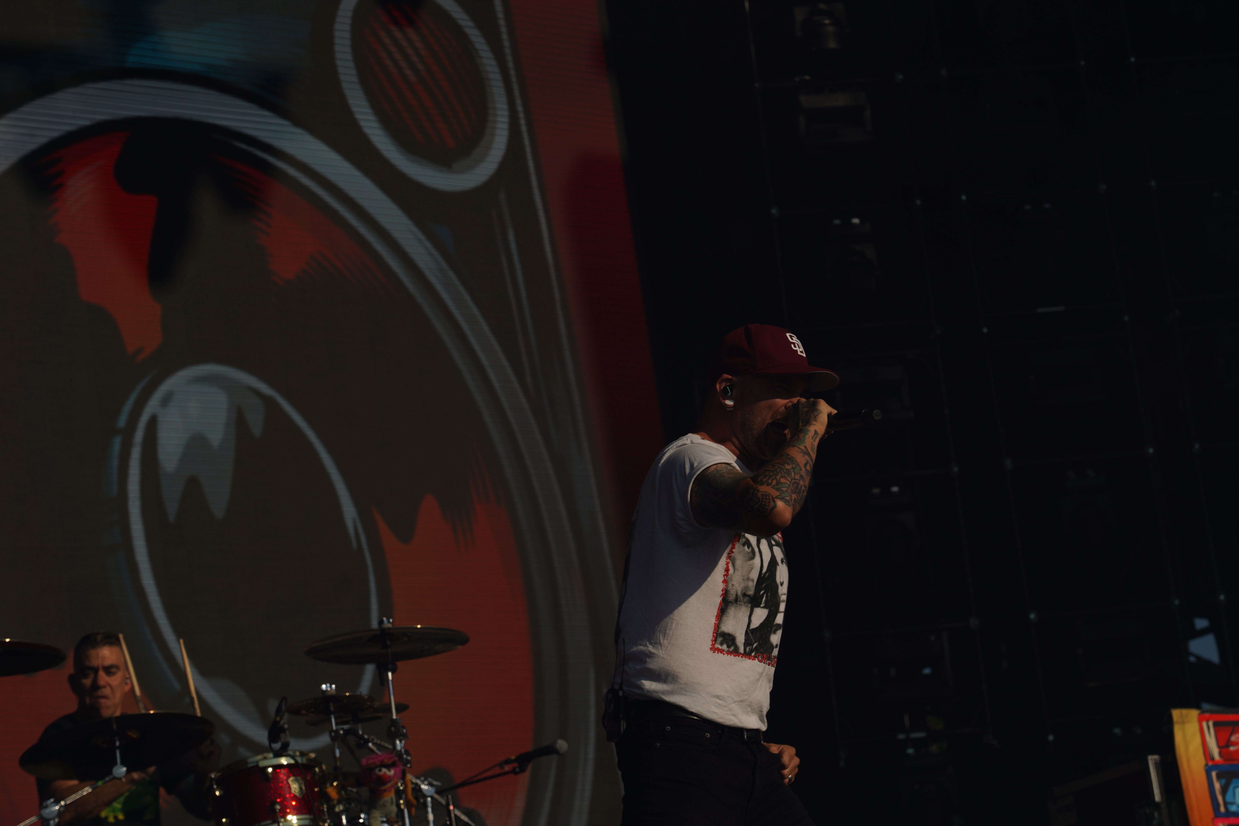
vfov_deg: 13.0
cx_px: 620
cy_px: 413
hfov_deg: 19.5
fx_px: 3613
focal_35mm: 105
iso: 100
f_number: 8
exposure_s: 1/1250
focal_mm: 105
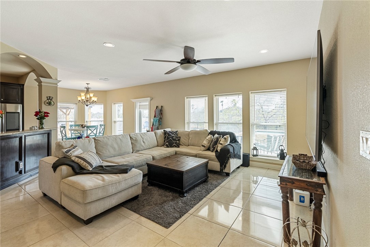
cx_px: 185
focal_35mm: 16
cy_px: 124
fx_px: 164
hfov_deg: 96.7
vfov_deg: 73.8
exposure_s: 1/10
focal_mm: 16
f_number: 8
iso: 640
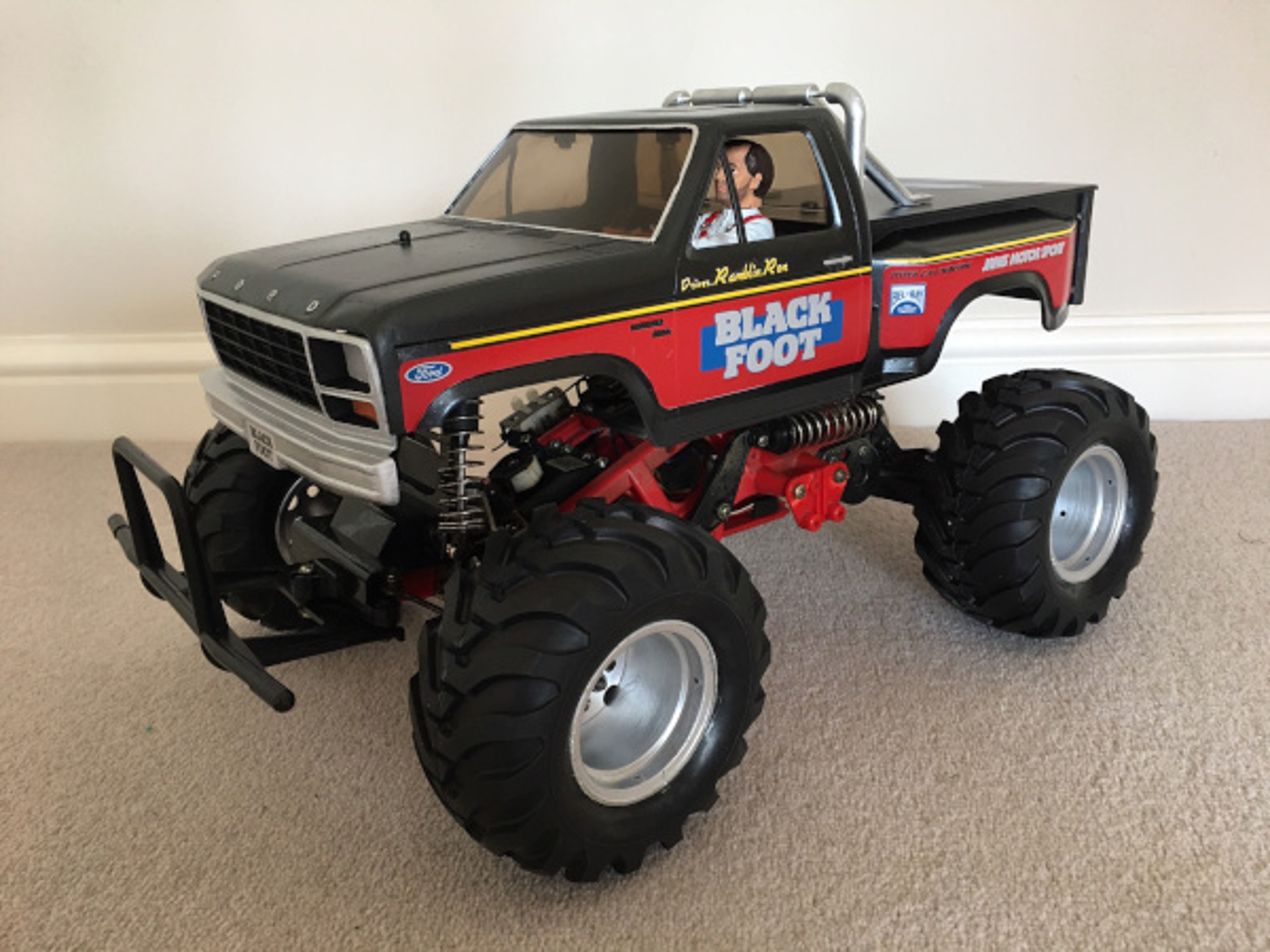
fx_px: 1064
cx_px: 635
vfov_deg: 48.2
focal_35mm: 29
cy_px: 476
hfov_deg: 61.7
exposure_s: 1/17
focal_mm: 4.15
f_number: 2.2
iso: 64
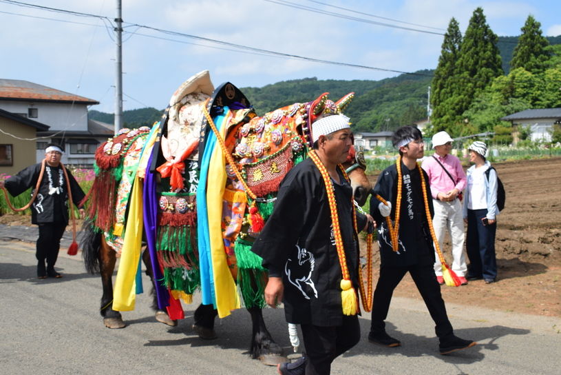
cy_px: 188
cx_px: 280
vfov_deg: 30.9
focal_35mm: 44
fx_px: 678
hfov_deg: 44.9
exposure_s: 1/400
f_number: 10
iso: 200
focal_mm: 29
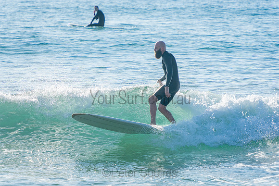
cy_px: 93
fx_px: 3256
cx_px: 140
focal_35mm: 420
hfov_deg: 4.9
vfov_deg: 3.3
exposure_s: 1/1250
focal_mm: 280
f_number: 5.6
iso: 200
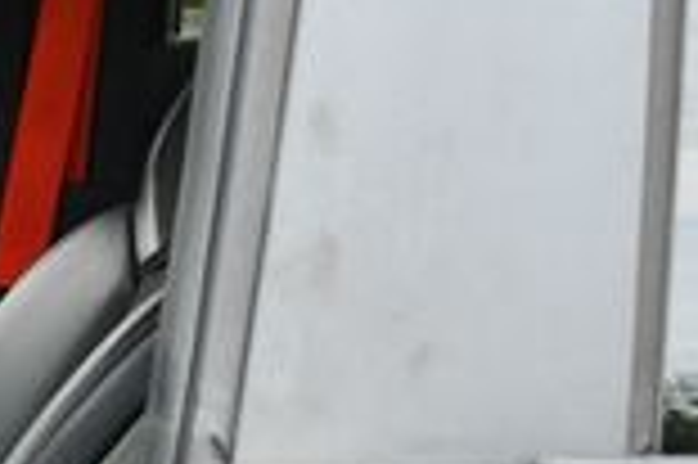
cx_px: -473
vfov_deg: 8.7
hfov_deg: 12.8
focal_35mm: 149
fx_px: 2886
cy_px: 910
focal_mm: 18
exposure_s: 1/250
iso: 400
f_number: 3.5
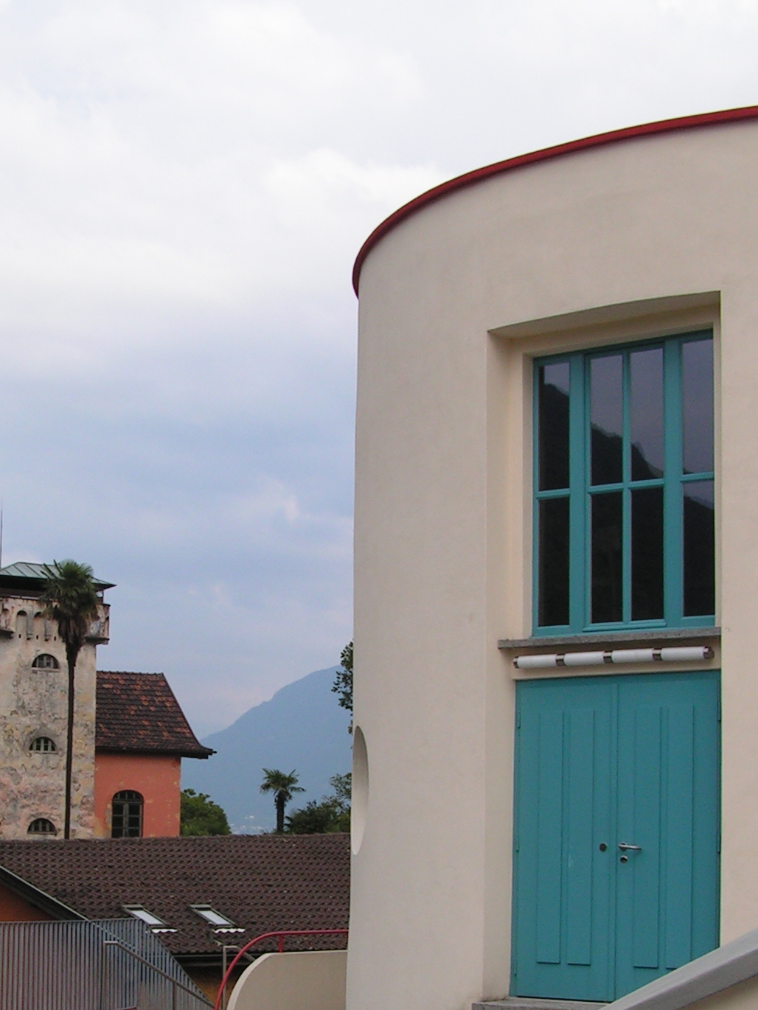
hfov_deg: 23.2
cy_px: 776
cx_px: 245
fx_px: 1839
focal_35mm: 63
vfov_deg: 30.1
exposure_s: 1/320
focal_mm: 6.3
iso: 50
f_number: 5.6
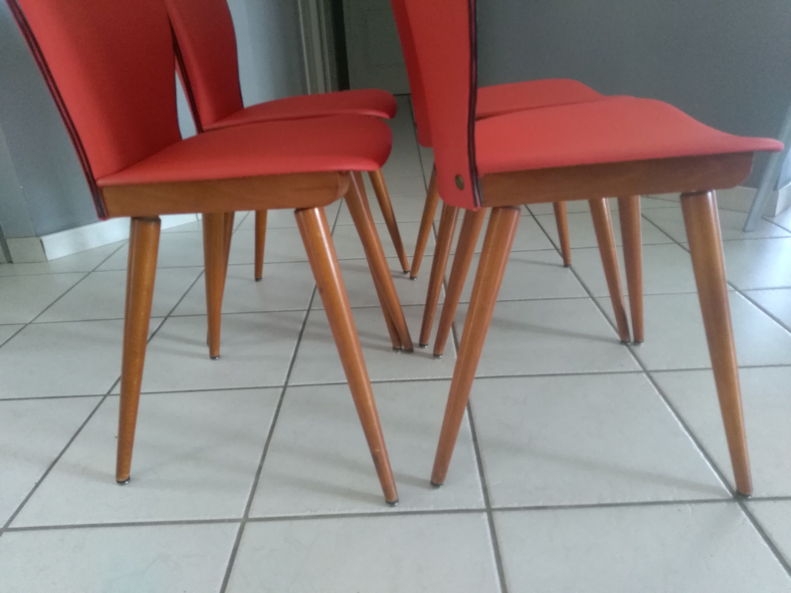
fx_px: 594
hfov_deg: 67.3
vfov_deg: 53.1
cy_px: 296
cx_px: 396
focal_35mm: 26
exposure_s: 1/30
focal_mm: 3.54
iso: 646
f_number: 2
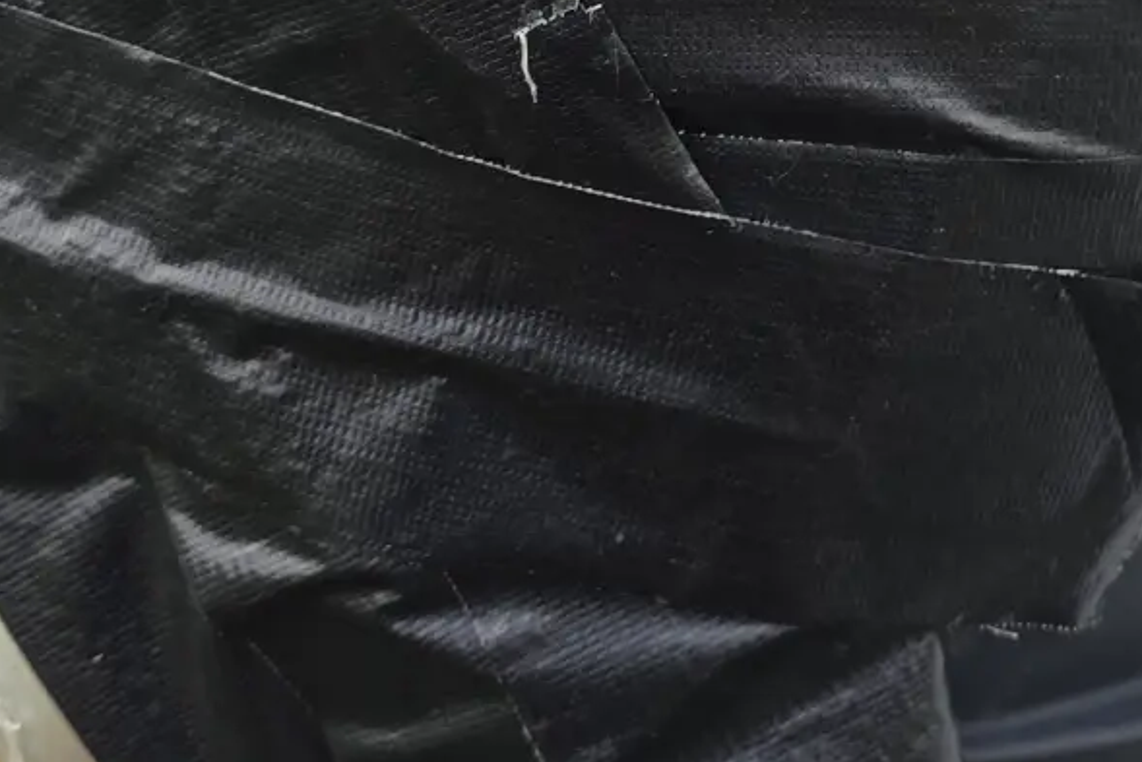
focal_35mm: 78
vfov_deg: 17.2
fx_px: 2475
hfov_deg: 25.9
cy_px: 56
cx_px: 675
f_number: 1.7
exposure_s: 1/189
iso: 12
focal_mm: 6.3
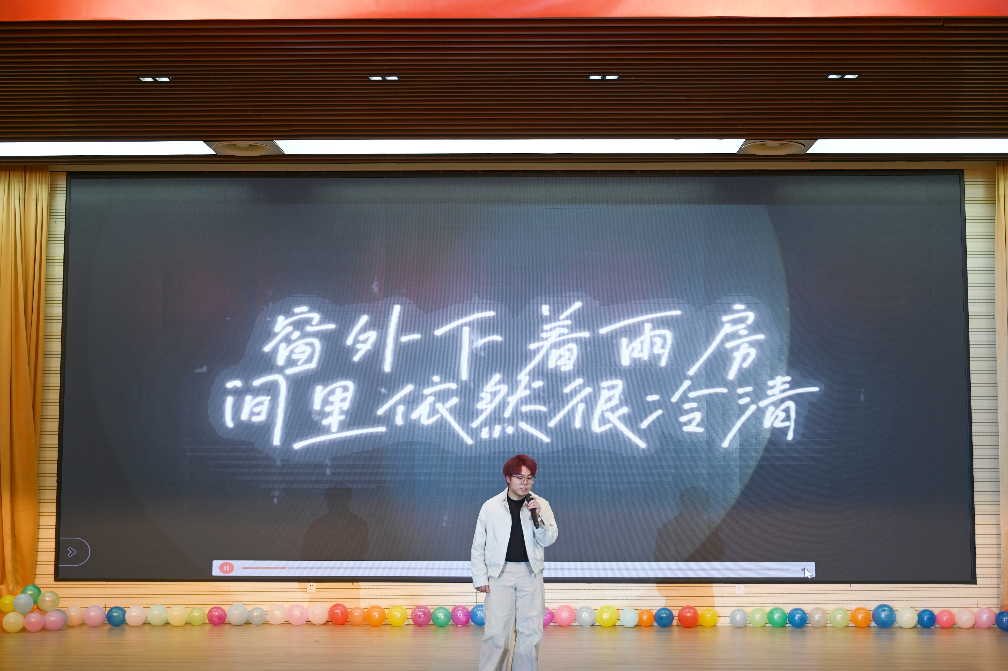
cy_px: 336
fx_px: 1343
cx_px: 504
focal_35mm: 48
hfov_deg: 41.1
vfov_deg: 28.0
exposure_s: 1/50
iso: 140
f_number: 2.8
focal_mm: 48
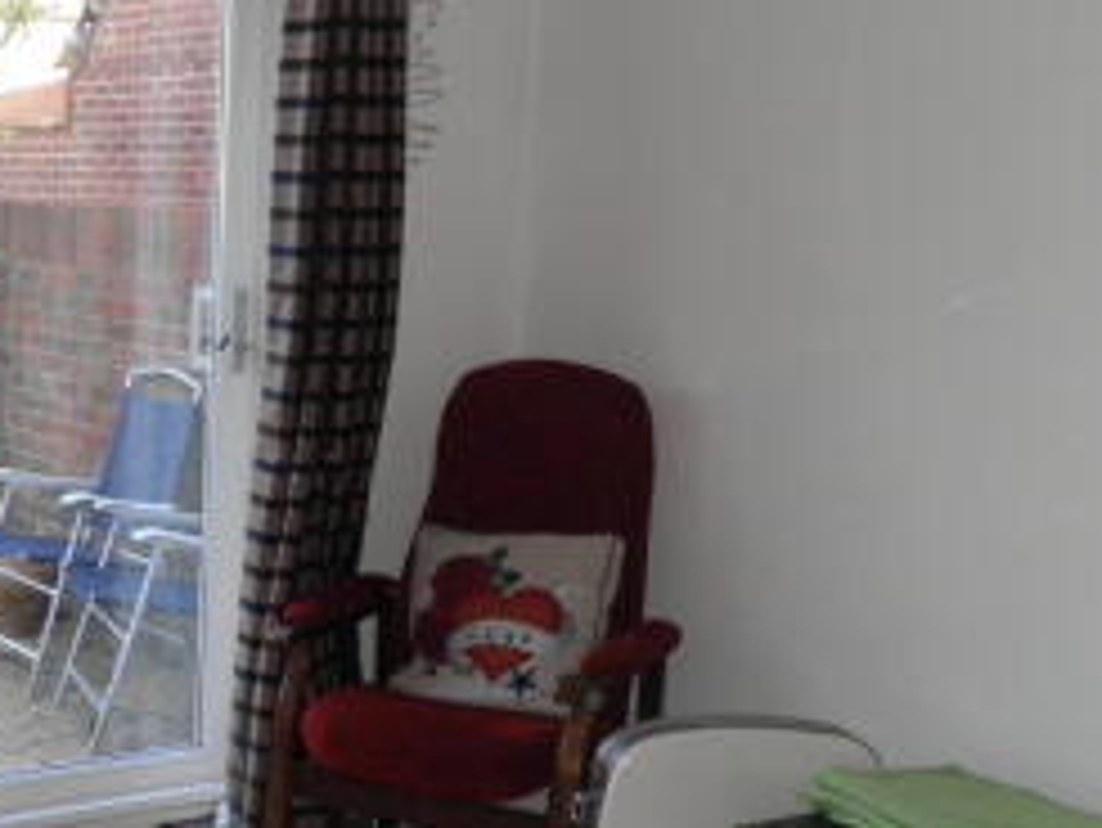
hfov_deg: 32.0
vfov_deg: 25.6
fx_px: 1815
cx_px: 92
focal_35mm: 57
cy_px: 542
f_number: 3.3
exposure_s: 1/30
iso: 160
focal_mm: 4.3
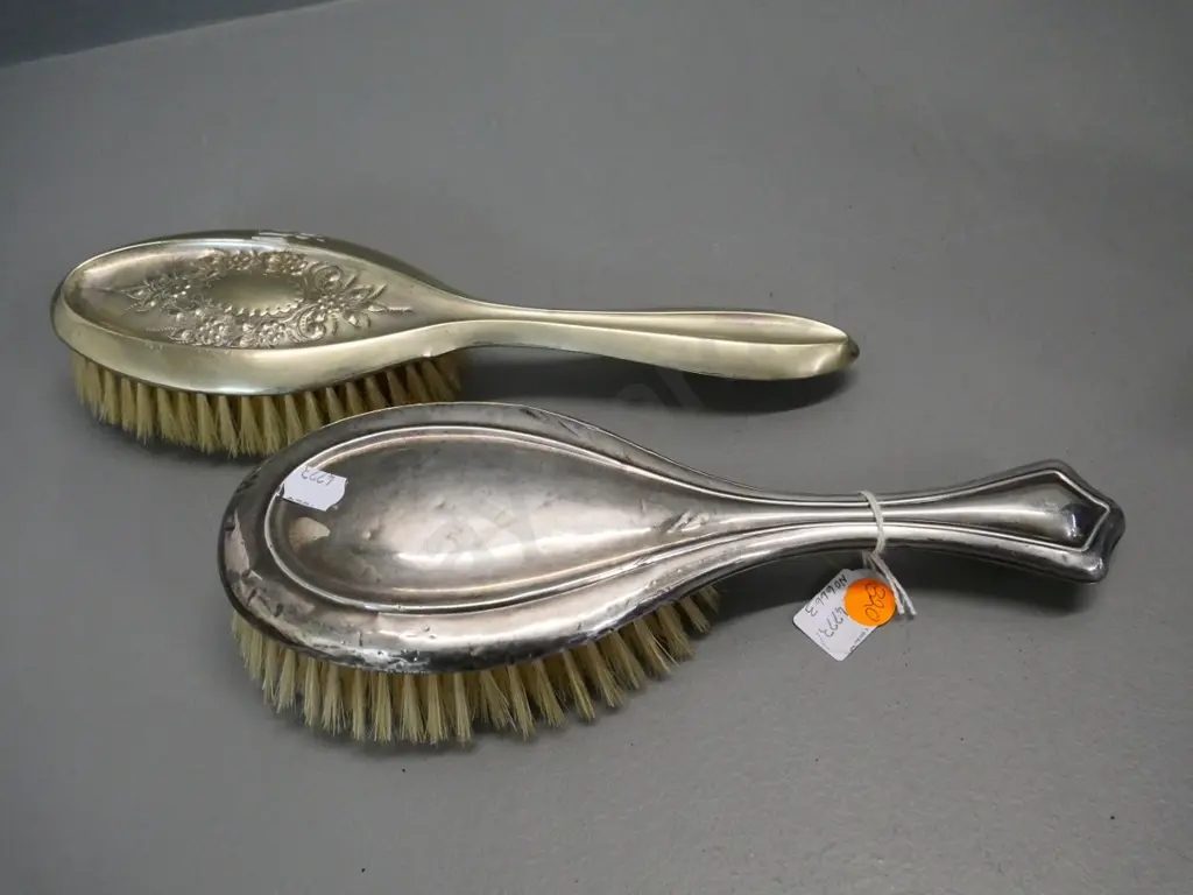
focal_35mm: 30
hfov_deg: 60.0
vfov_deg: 46.8
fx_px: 1034
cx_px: 596
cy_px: 448
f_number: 6.3
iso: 3200
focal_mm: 15
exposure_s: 1/100
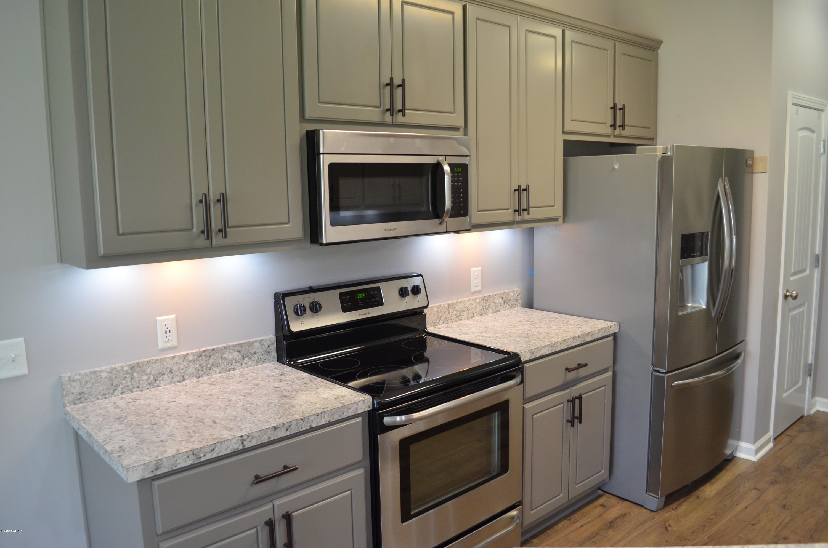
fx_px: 620
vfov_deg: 47.7
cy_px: 274
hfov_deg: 67.5
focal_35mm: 27
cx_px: 414
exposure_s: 1/60
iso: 800
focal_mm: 18
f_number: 4
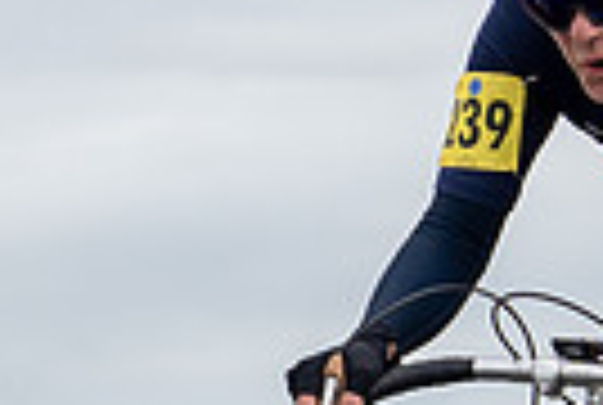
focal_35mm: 415
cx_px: 244
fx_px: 6967
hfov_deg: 5.0
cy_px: 492
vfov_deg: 3.3
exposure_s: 1/1000
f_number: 3.5
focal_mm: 62
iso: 100
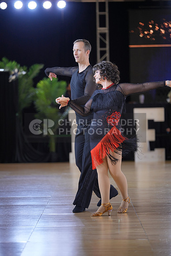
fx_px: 826
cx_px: 86
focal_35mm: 116
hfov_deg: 11.8
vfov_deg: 17.6
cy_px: 128
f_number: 2
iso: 800
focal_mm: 116
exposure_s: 1/500
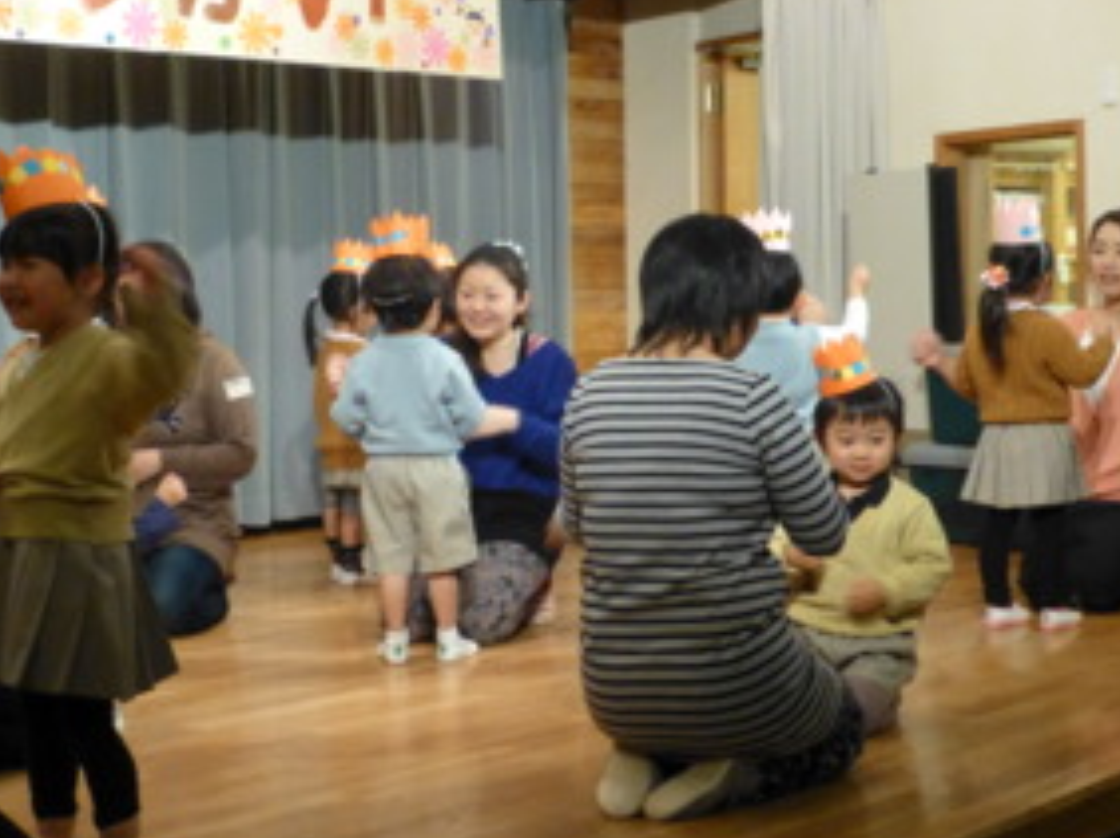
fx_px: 2166
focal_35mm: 67
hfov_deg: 29.0
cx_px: 564
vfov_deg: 21.9
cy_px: 433
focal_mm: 9.7
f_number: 4.6
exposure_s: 1/50
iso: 800
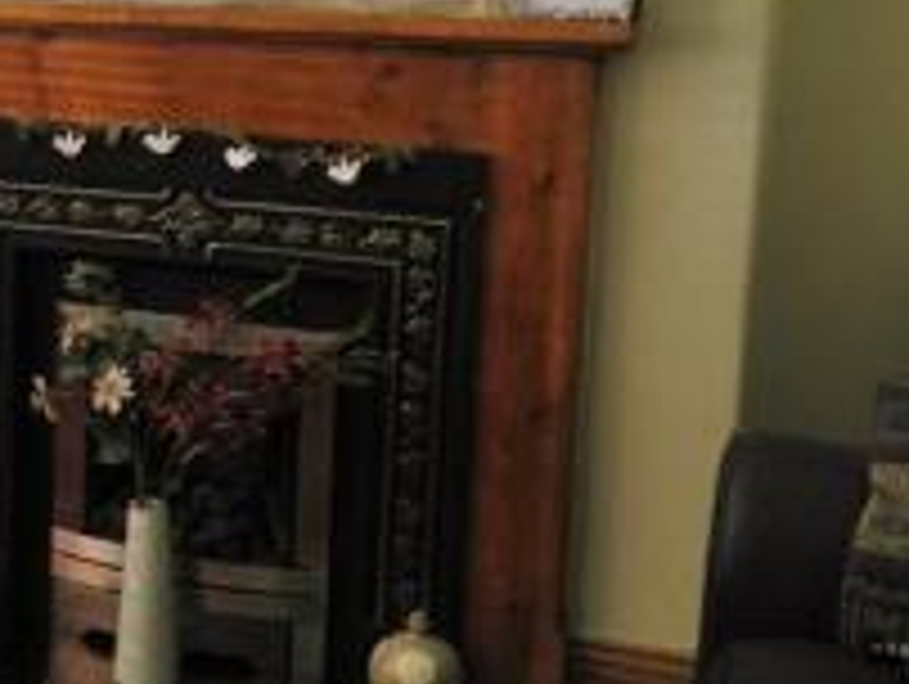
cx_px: -187
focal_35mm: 72
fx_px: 1893
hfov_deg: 24.4
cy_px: 187
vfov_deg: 20.4
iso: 110
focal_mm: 4.5
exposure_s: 1/30
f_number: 3.1
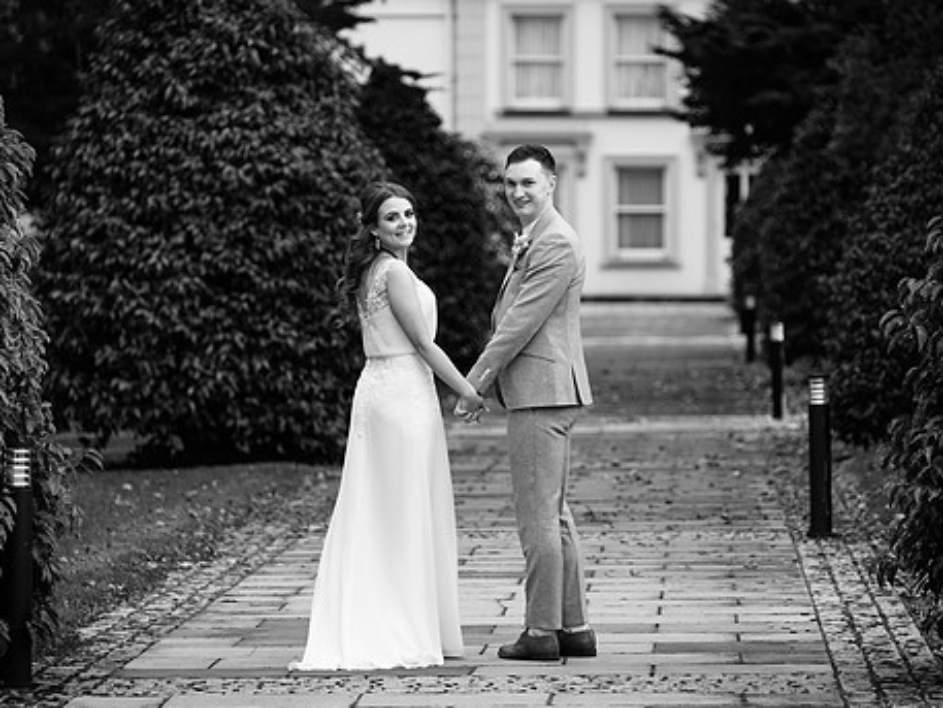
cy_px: 333
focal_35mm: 227
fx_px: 6185
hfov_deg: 8.7
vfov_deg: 6.5
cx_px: 518
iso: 200
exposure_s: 1/1000
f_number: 2.8
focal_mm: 115
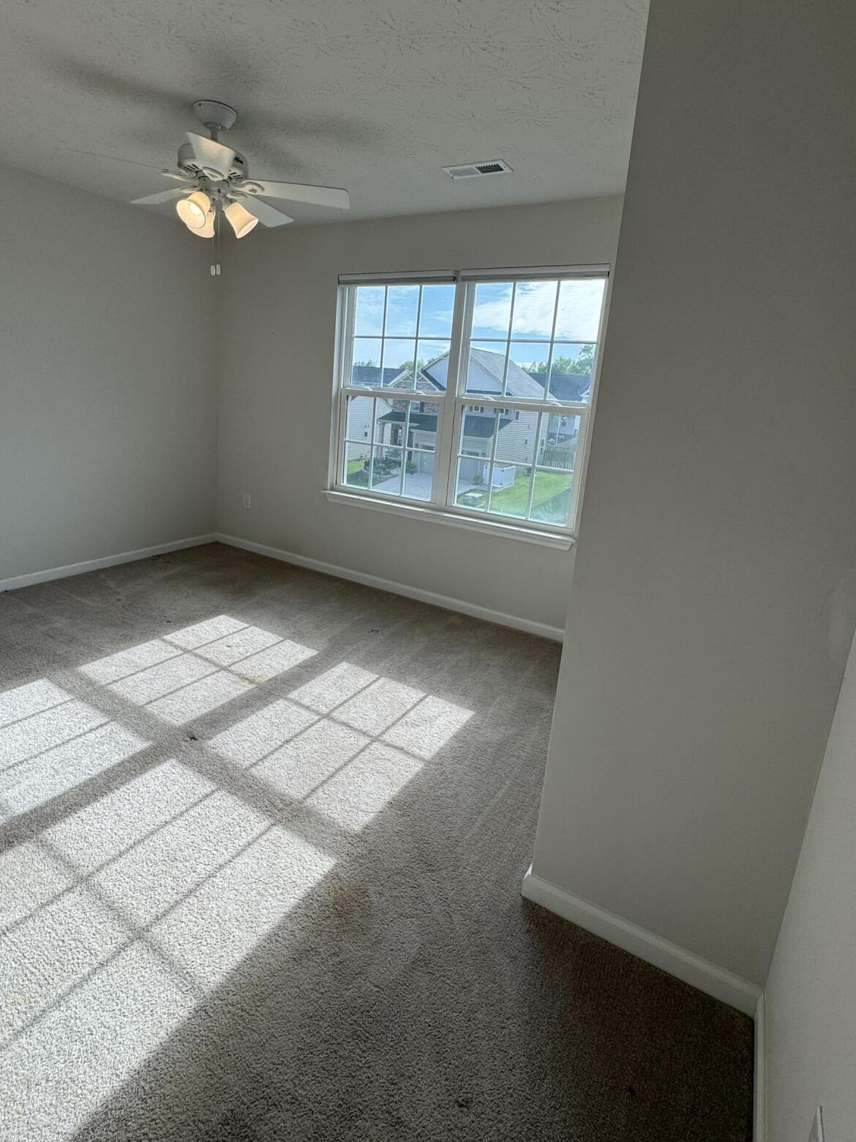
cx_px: 403
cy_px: 507
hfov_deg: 71.5
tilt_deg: -11.2
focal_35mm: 18
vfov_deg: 87.4
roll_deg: -4.7
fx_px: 593
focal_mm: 2.22
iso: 40
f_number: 2.2
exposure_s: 1/405
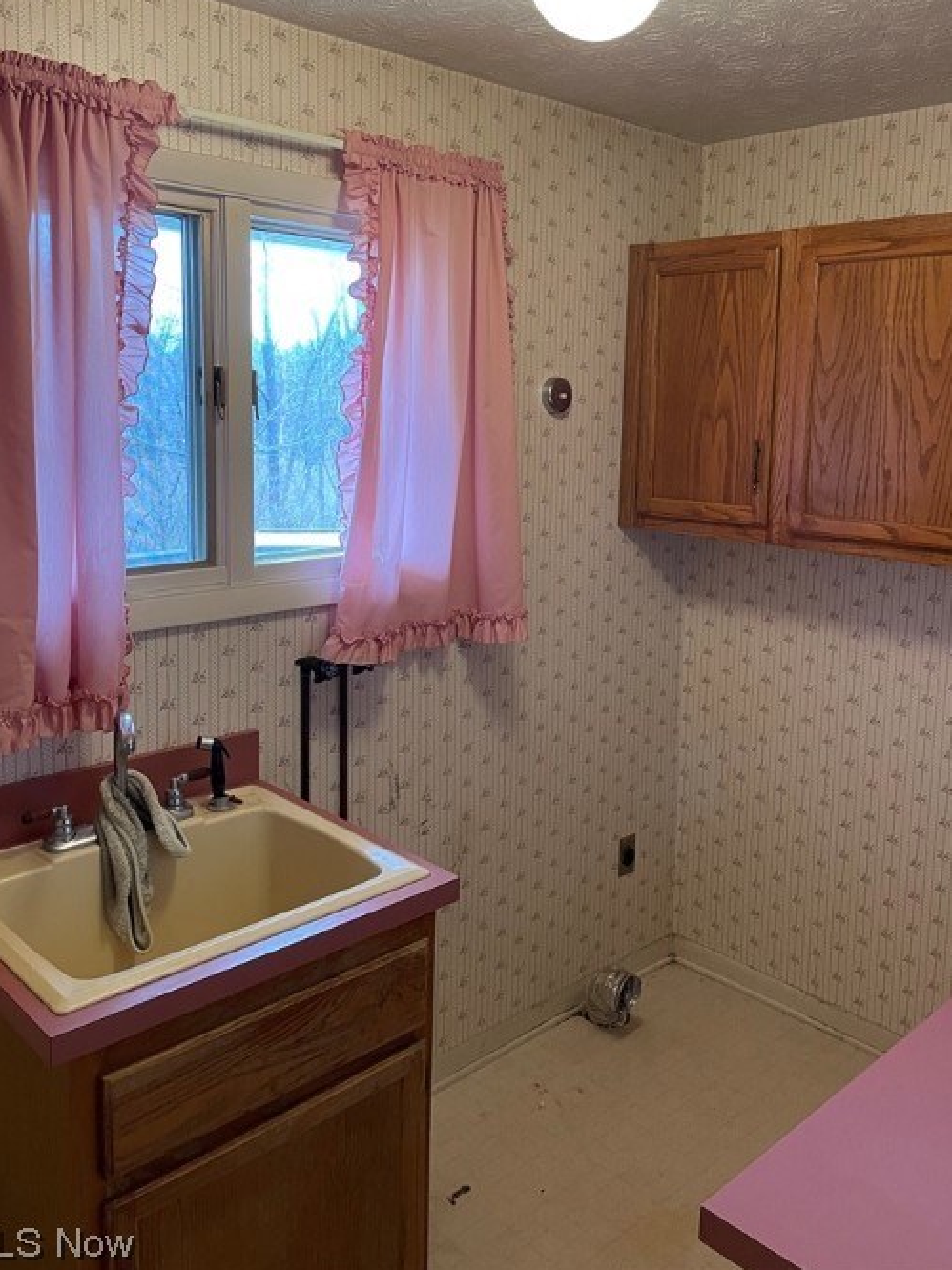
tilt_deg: -5.7
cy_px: 543
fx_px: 1101
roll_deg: -1.1
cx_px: 500
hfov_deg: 46.8
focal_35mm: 30
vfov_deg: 59.7
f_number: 1.6
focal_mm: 4.2
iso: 200
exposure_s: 1/60
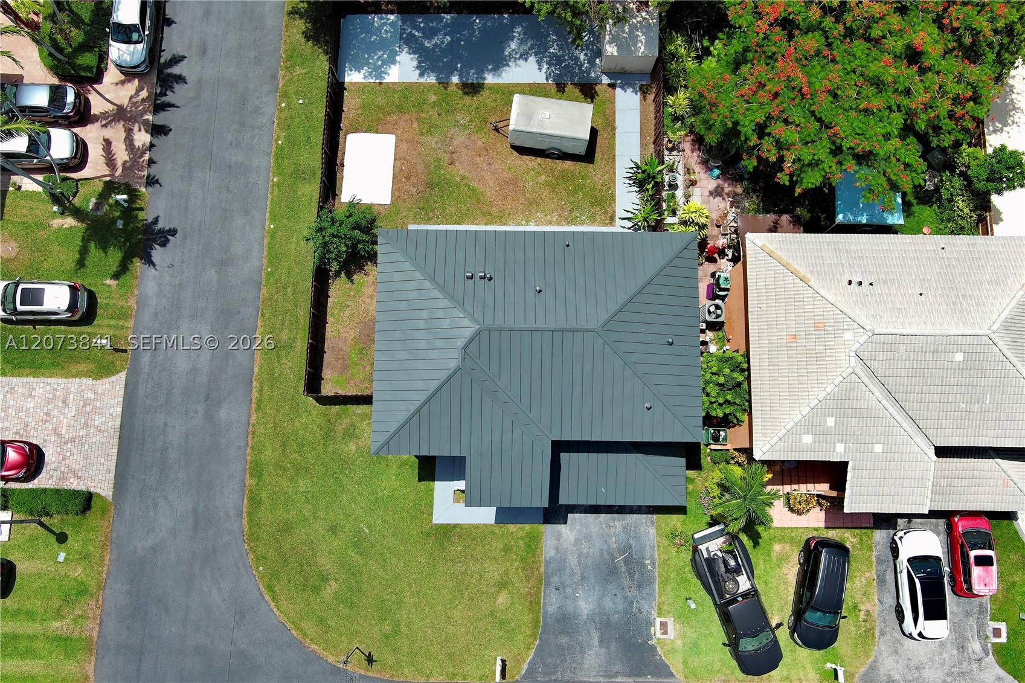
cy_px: 342
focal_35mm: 29
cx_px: 512
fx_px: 826
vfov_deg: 45.0
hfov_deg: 63.7
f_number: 2.8
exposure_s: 1/1397
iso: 100
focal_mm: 10.57
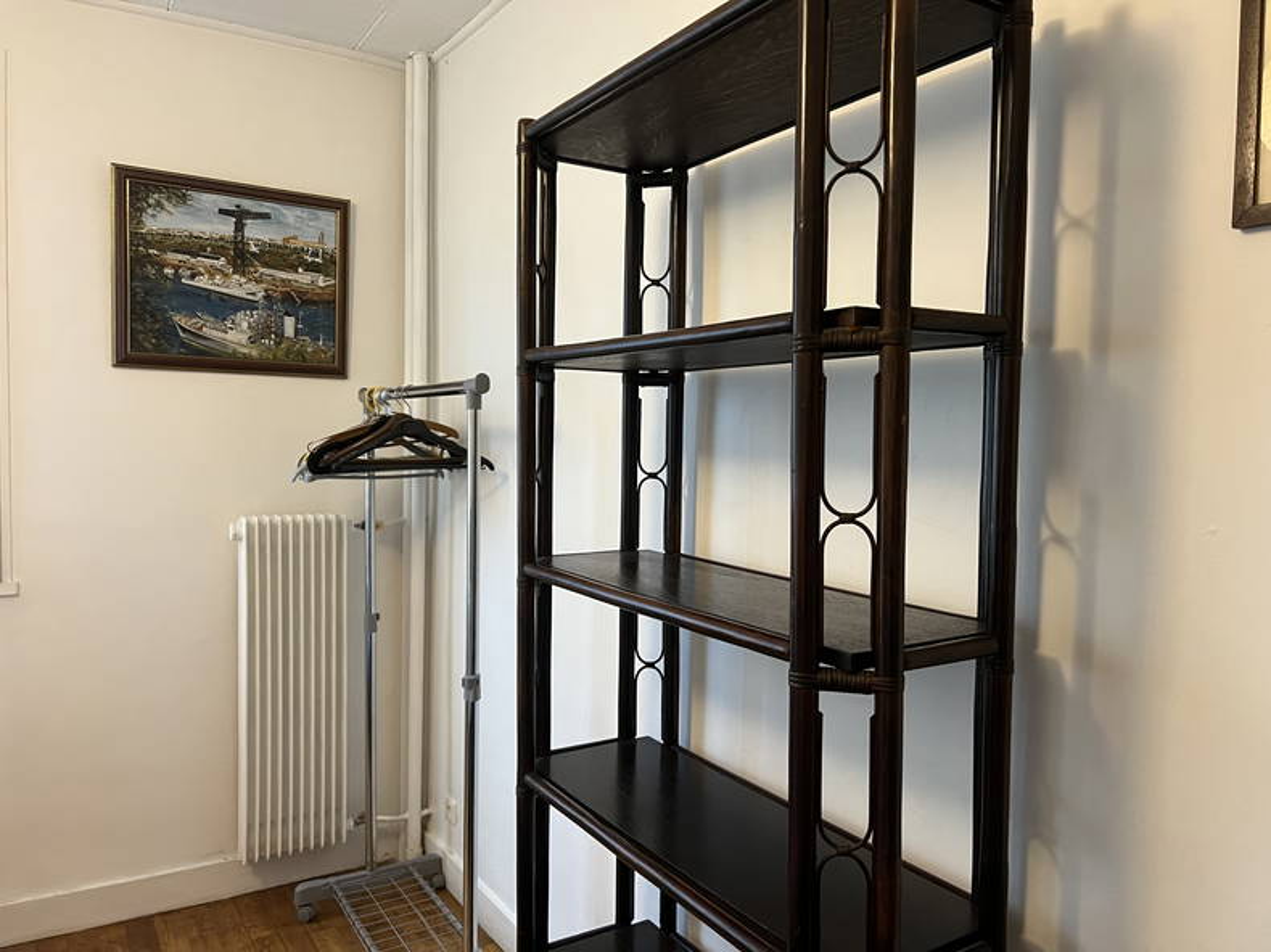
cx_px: 636
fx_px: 954
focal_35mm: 26
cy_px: 476
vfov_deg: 53.0
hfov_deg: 67.3
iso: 400
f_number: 1.5
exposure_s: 1/50
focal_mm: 5.7
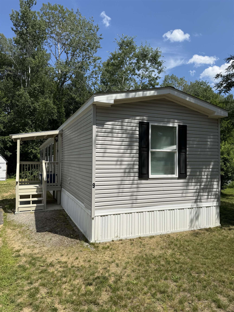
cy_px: 156
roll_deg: -0.1
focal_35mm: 24
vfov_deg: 71.6
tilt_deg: +2.5
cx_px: 117
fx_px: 216
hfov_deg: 56.8
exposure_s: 1/6173
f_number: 1.78
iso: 80
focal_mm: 6.76
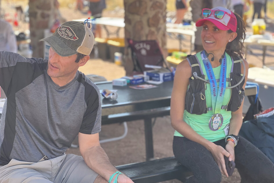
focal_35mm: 81
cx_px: 137
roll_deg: +1.4
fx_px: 617
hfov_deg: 25.1
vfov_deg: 16.9
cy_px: 88
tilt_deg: -7.7
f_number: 2.8
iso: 40
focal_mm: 9
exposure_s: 1/151
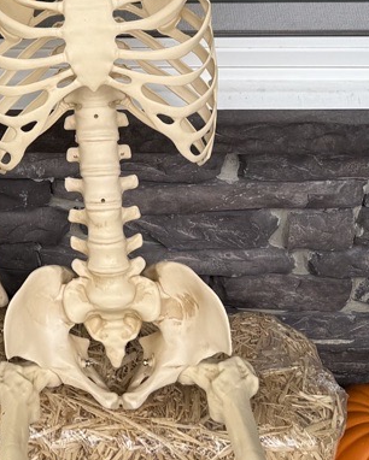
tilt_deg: -25.9
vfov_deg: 20.4
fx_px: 1255
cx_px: -188
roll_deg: +2.2
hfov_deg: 15.4
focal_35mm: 92
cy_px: 55
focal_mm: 6.76
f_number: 1.78
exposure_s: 1/162
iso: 64
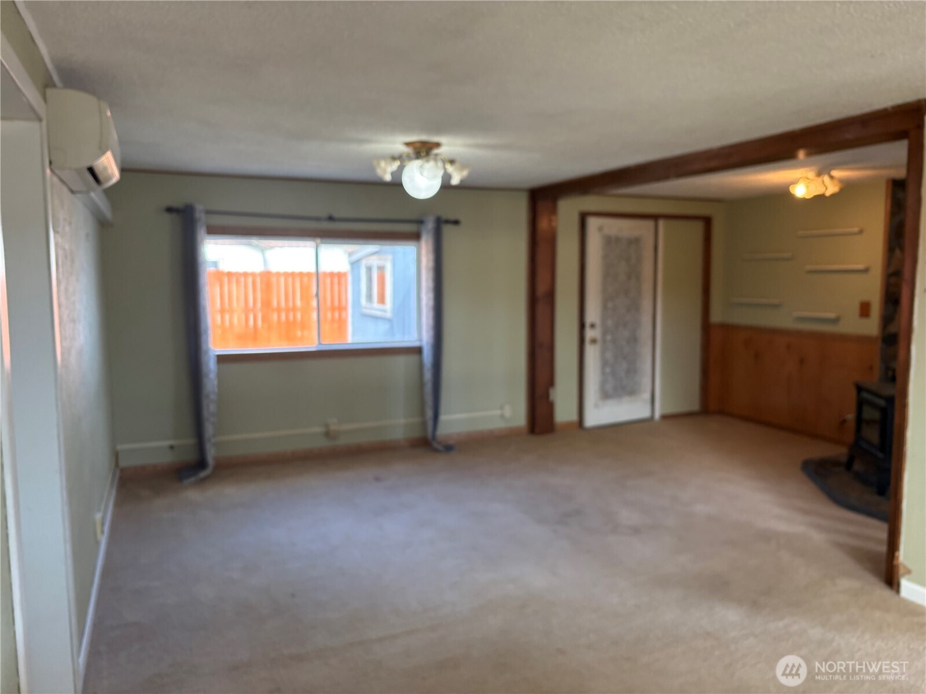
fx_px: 696
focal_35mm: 26
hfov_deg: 67.3
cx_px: 463
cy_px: 347
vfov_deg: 53.1
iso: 125
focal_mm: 5.96
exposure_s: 1/120
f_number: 1.6
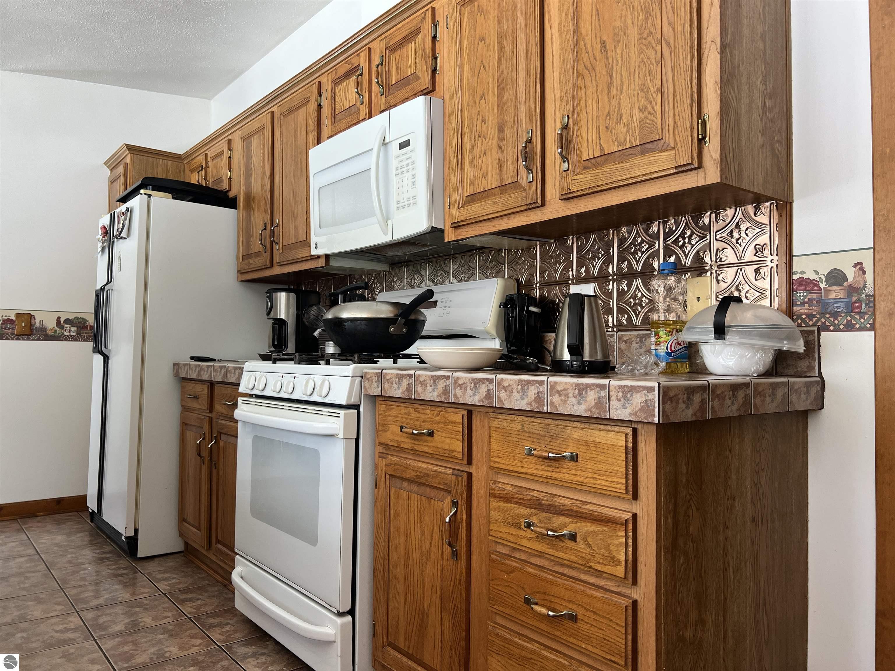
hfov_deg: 67.3
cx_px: 448
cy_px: 336
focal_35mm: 26
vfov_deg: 53.1
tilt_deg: +1.4
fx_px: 672
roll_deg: -0.6
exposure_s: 1/60
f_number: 1.5
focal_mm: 5.7
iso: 64
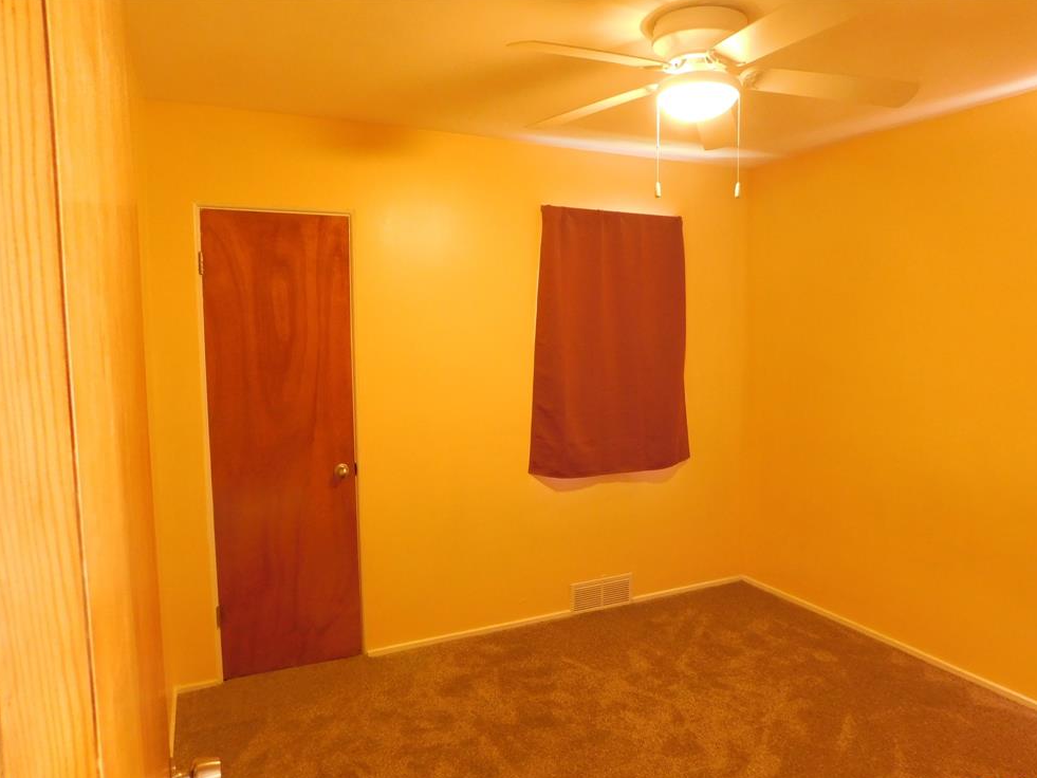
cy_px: 402
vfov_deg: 56.8
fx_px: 719
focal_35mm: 24
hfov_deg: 71.6
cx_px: 536
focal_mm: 4
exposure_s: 1/15
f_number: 3
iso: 400
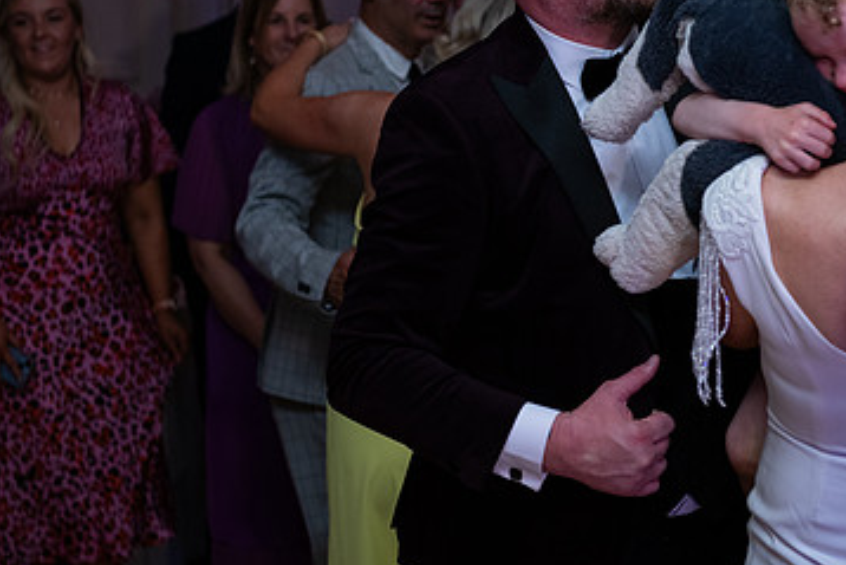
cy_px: 219
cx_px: 598
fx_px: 2515
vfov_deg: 12.8
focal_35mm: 107
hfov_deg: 19.0
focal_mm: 66
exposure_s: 1/160
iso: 640
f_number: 3.5
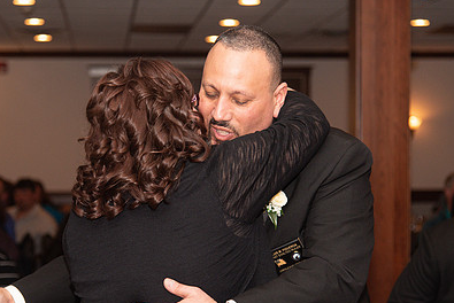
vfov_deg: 12.5
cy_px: 192
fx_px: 1388
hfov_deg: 18.6
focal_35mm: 110
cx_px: 201
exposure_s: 1/200
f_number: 4
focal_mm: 75
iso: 800
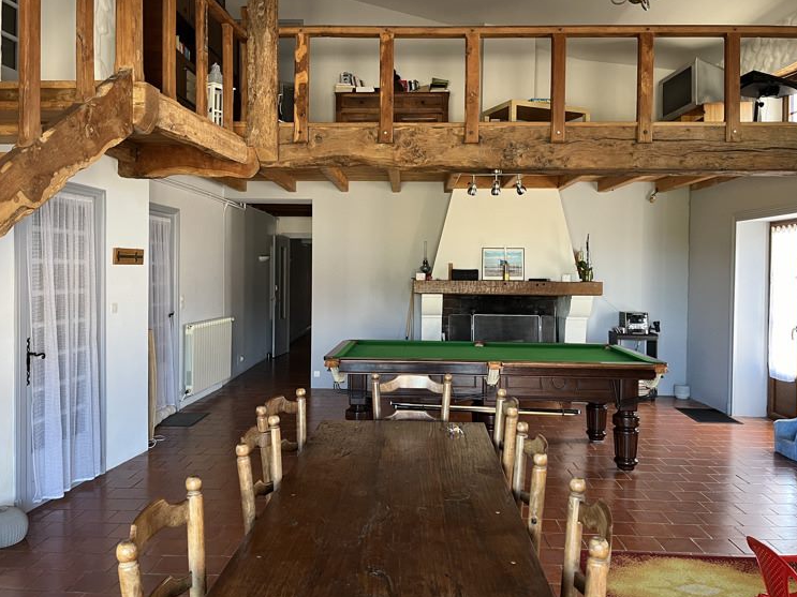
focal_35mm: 28
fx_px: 645
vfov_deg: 49.7
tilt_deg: -1.9
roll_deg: -0.9
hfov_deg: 63.4
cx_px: 393
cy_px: 281
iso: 160
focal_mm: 5.1
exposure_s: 1/60
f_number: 1.6
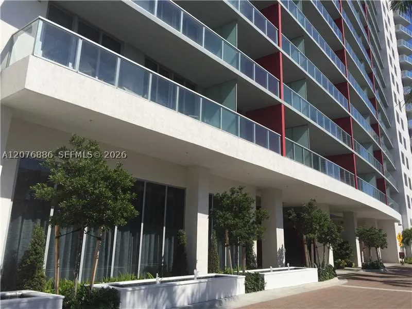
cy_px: 154
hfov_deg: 61.7
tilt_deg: +15.7
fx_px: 345
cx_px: 206
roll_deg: -2.0
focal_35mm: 29
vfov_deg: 48.2
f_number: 2.2
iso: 32
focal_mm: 4.15
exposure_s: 1/3968
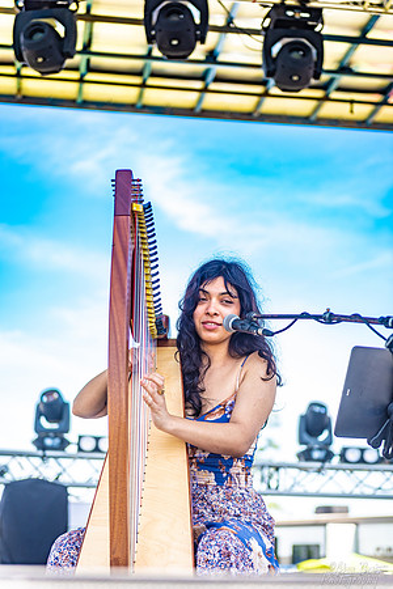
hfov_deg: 19.5
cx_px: 196
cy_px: 294
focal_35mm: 70
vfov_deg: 28.8
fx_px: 1146
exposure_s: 1/320
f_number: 2.8
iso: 100
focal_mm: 70
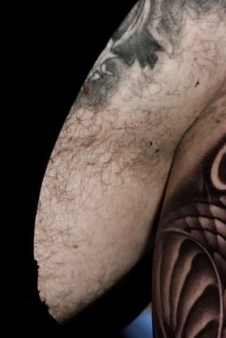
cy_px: 577
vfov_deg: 12.3
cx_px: 312
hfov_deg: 8.7
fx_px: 1455
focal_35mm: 155
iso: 3200
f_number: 5
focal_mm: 45
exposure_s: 1/125
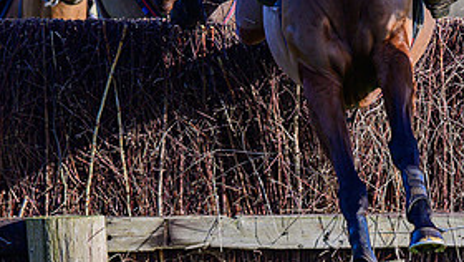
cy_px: -50
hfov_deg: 1.6
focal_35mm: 1364
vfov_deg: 0.9
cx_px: 395
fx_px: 16795
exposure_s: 1/2000
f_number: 5
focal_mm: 400
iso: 400
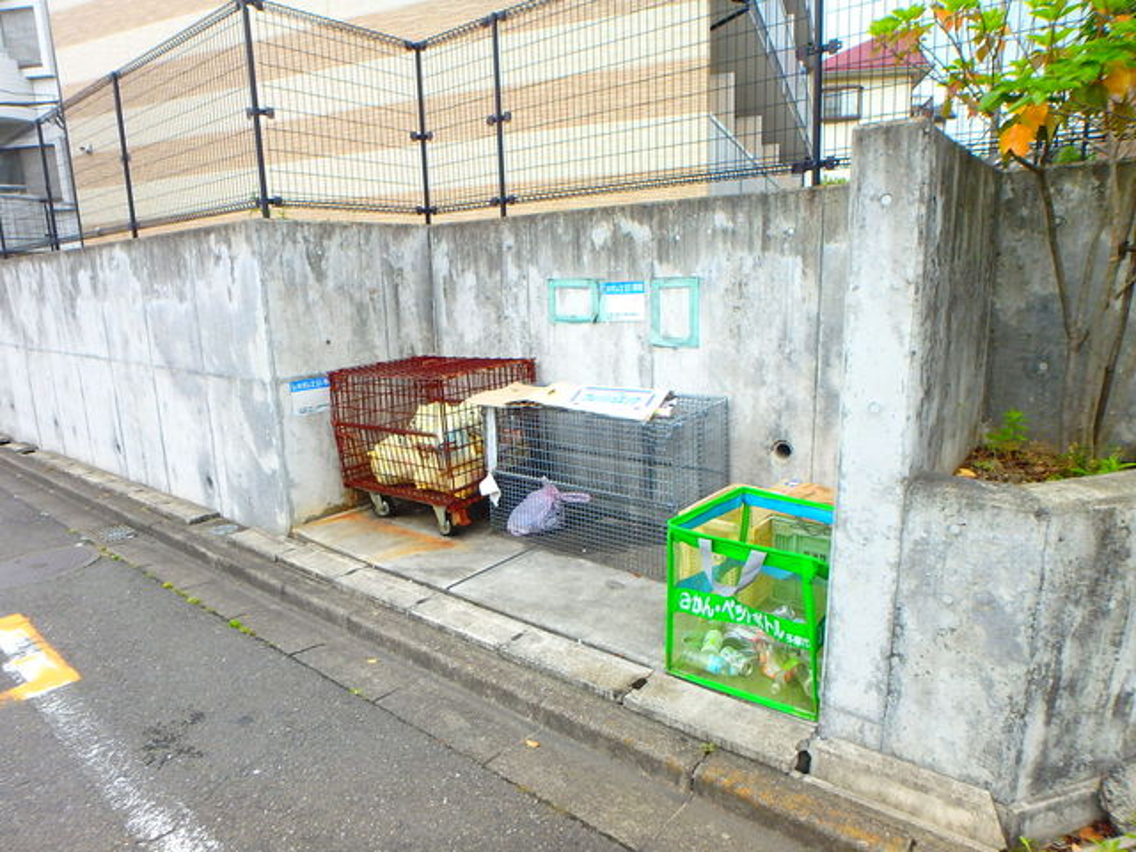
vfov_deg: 63.4
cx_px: 568
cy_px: 426
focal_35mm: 21
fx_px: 689
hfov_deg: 79.0
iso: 125
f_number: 3.5
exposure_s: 1/200
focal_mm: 3.7
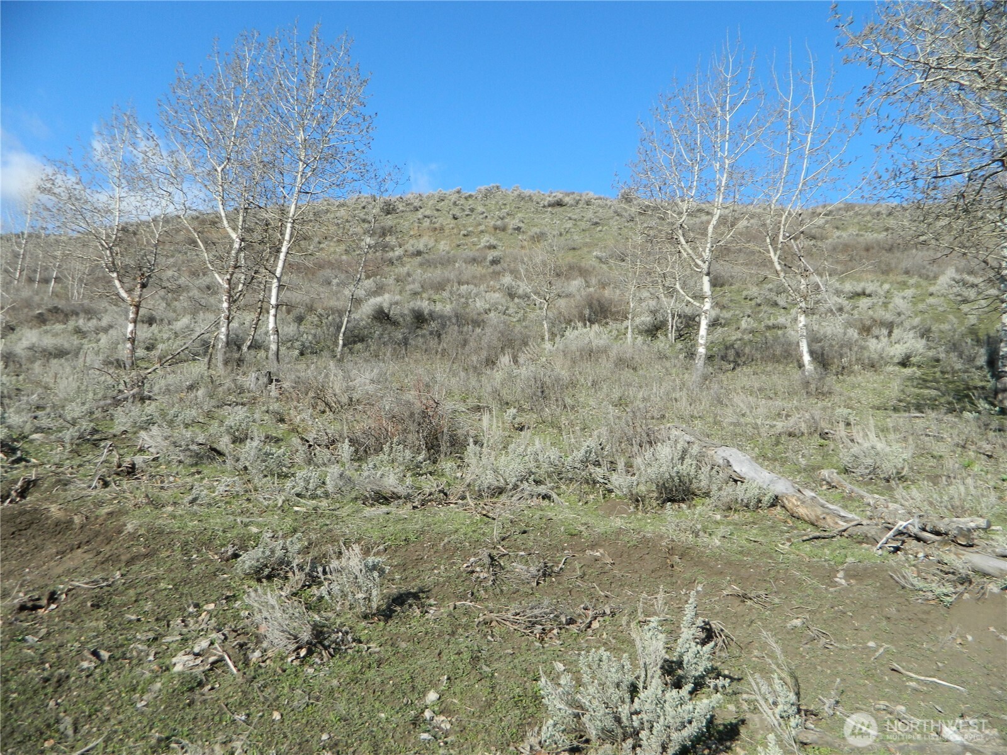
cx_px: 504
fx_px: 727
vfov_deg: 54.9
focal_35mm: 25
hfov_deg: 69.4
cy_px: 378
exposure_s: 1/800
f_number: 3.1
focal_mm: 4.5
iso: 80
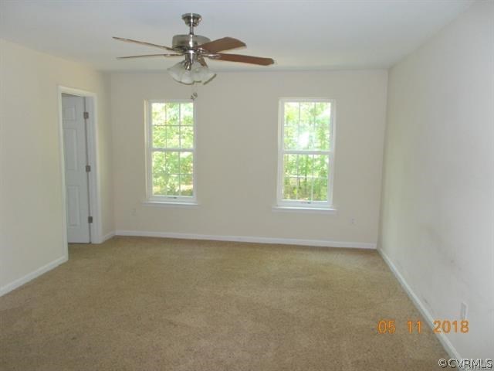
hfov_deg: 67.3
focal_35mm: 26
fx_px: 371
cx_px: 247
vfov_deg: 53.1
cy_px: 186
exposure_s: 1/25
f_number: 3.2
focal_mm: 4.6
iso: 250
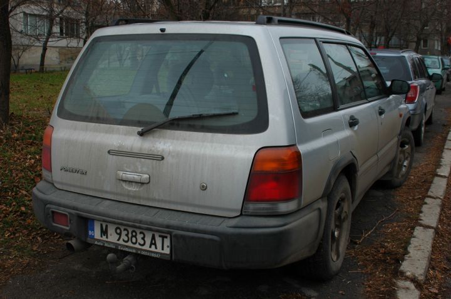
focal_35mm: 42
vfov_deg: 31.8
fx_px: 525
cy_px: 150
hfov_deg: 46.5
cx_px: 226
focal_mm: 28
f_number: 5.6
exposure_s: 1/25
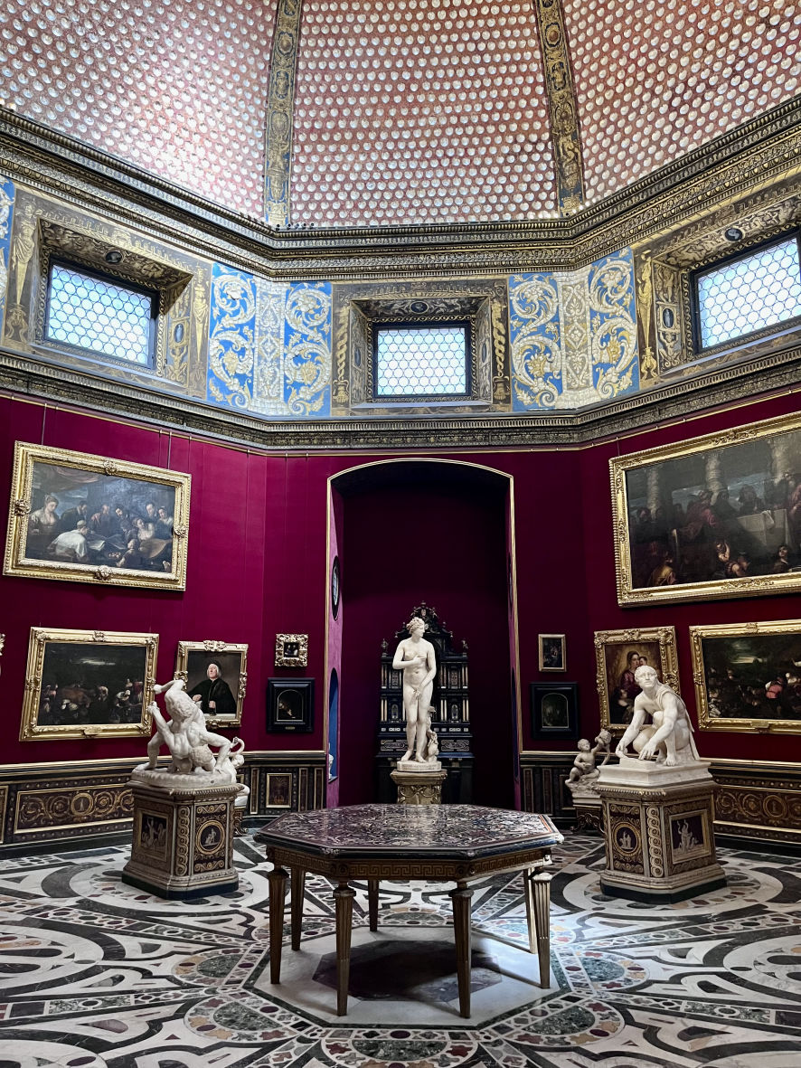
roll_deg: +0.9
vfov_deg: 67.3
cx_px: 400
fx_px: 802
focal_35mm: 26
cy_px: 534
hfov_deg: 53.1
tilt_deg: +10.5
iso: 500
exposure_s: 1/49
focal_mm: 5.1
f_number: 1.6
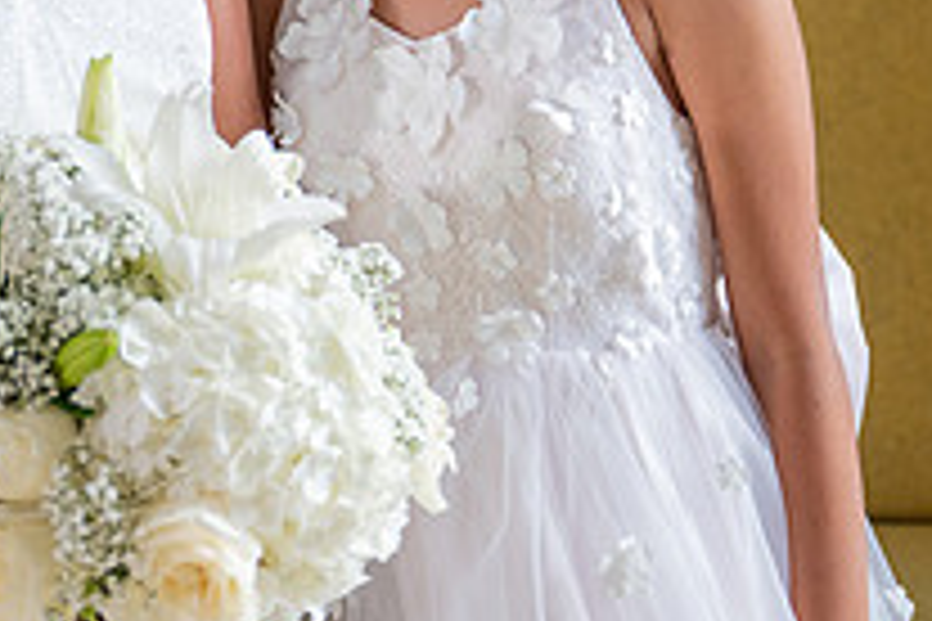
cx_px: 59
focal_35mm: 132
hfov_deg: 15.3
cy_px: -187
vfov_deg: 10.2
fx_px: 3417
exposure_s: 1/250
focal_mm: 47
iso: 800
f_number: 2.8
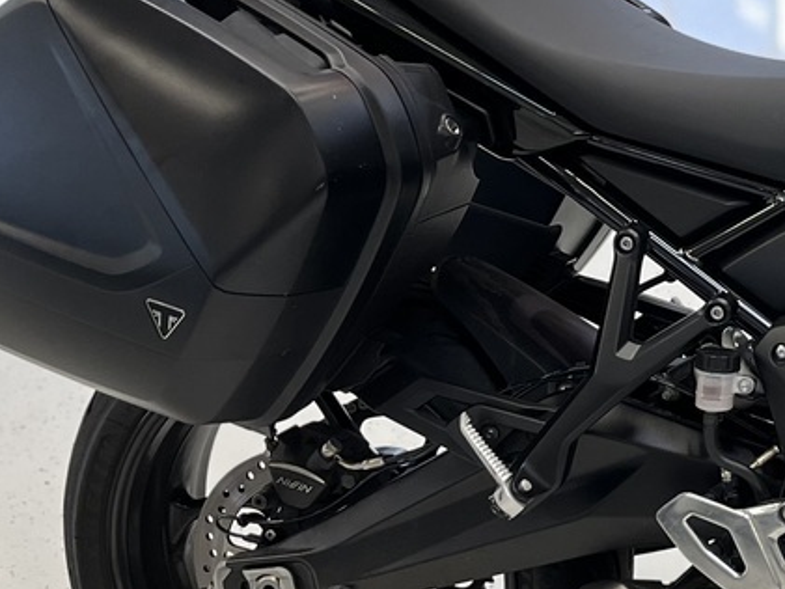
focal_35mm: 89
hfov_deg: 20.2
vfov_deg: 16.6
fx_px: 2019
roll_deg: -1.2
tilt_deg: -25.7
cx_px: 1014
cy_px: 274
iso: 80
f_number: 1.6
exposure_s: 1/50
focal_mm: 5.1
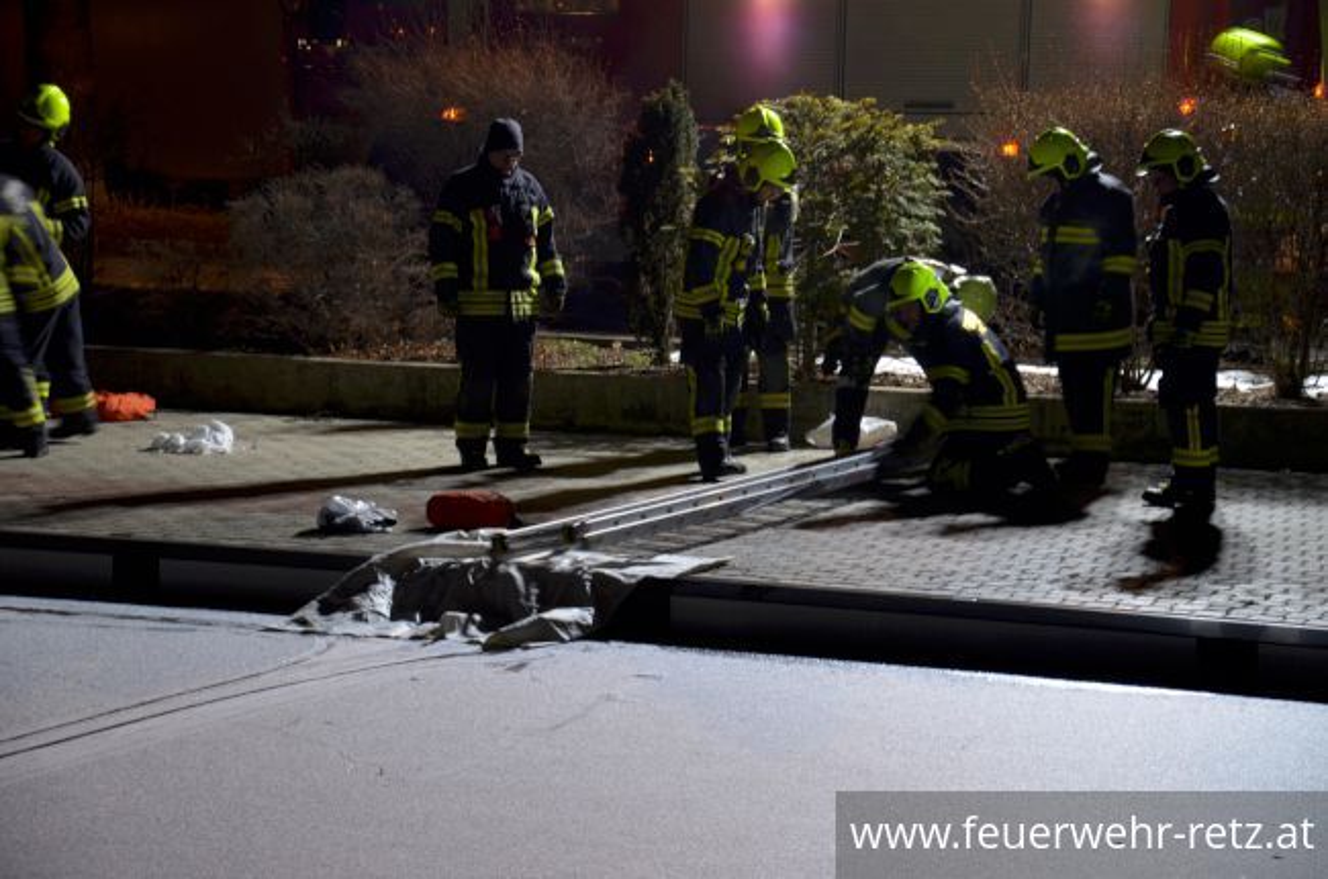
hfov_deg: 18.2
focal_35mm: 112
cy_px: 440
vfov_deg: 12.1
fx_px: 4140
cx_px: 664
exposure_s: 1/8
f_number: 5.6
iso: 800
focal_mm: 75
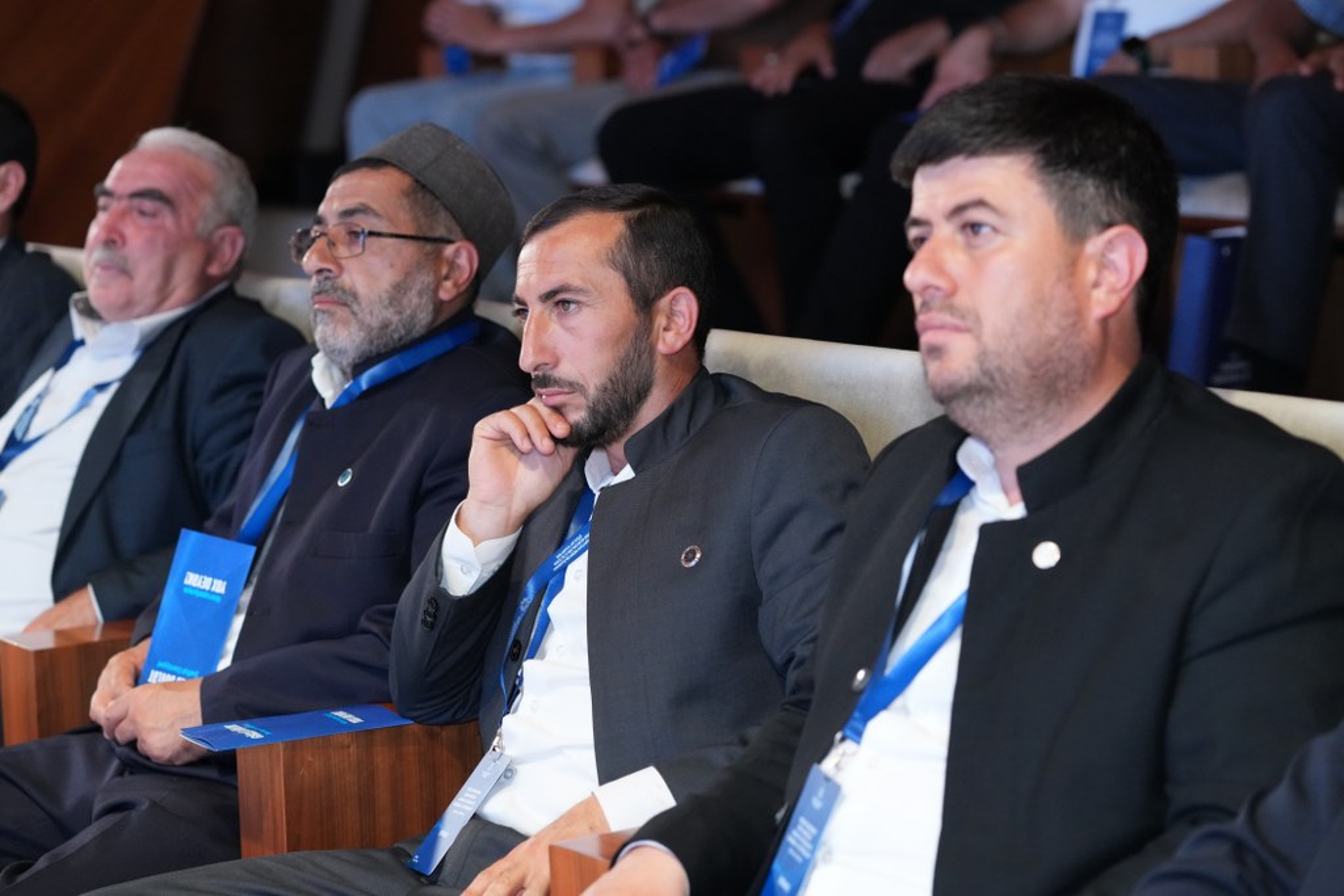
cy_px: 448
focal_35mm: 88
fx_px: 3286
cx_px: 672
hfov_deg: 23.1
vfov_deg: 15.5
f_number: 3.5
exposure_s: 1/160
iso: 3200
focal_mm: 88
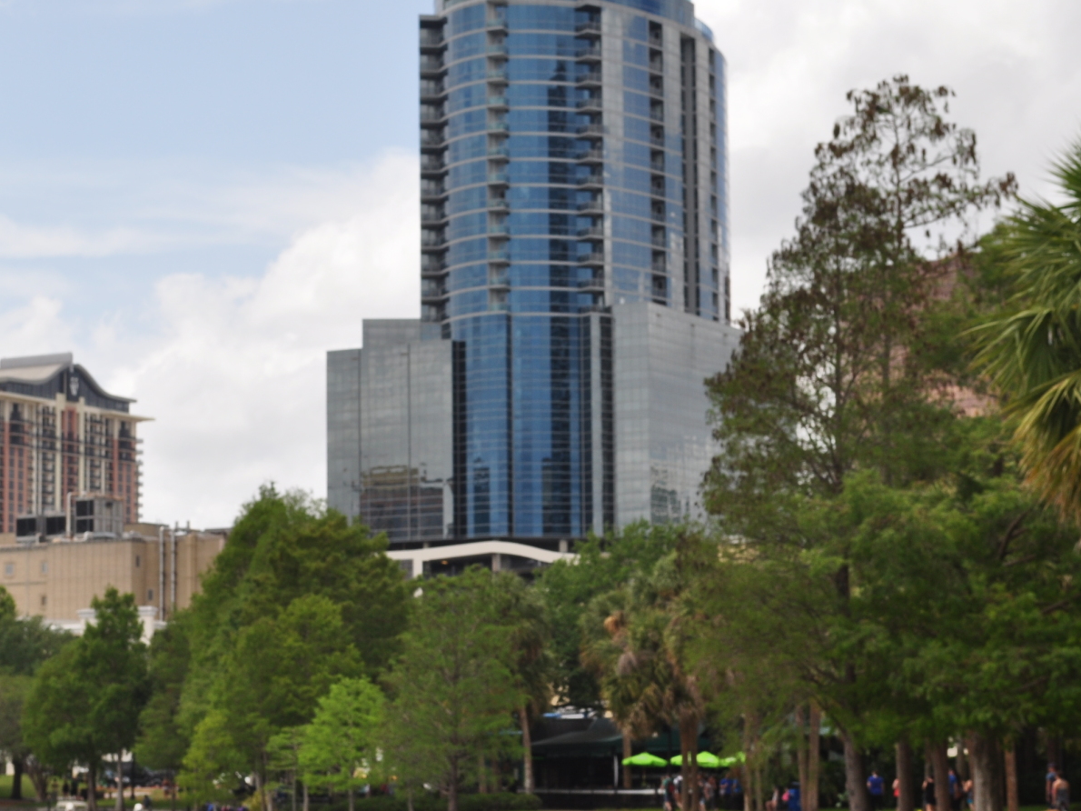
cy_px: 445
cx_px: 512
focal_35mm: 93
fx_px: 2904
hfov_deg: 21.1
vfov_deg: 15.9
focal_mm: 40
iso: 200
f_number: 10
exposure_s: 1/320
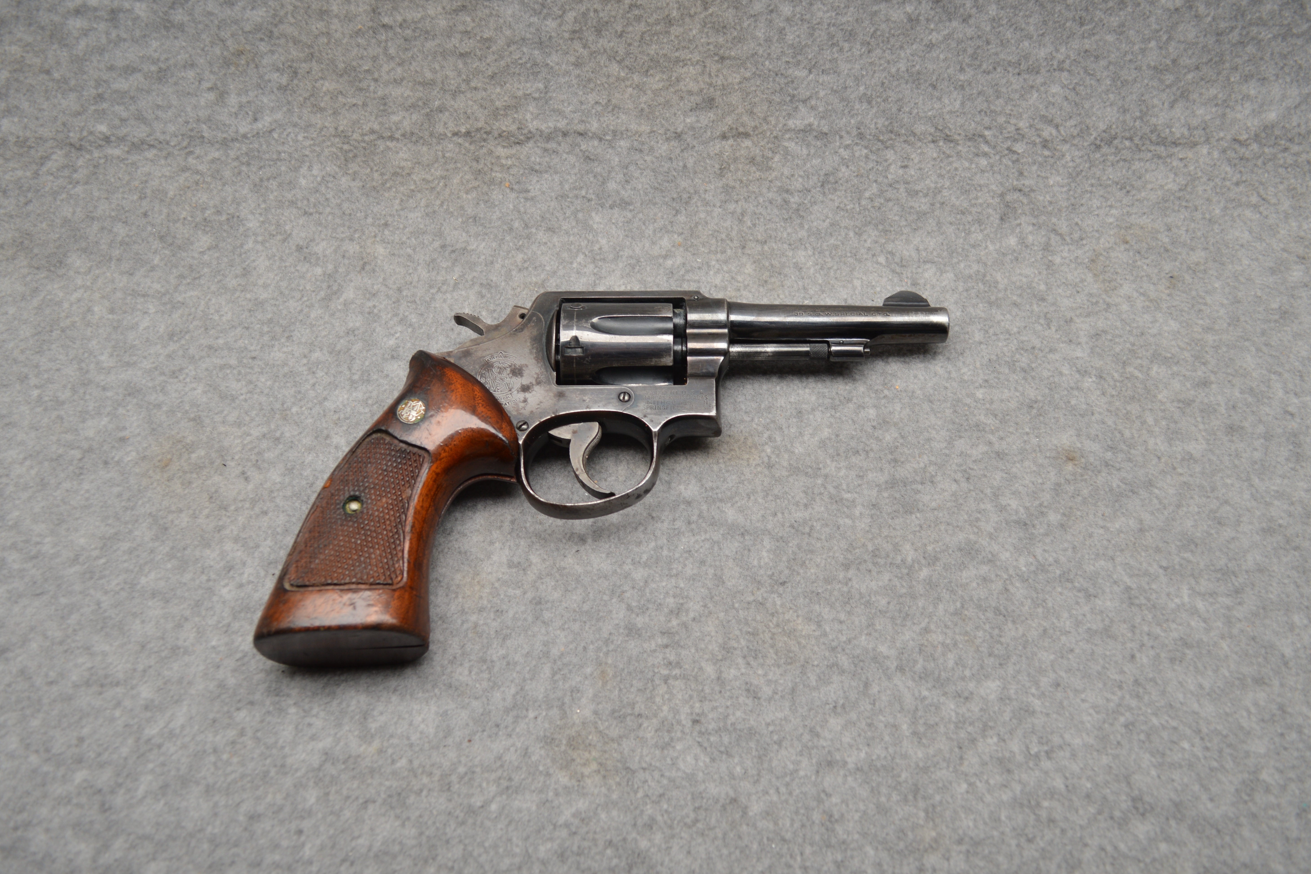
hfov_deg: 60.3
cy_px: 449
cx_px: 659
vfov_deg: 42.3
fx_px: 1129
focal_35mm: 31
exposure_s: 1/200
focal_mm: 20
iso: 100
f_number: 4.5
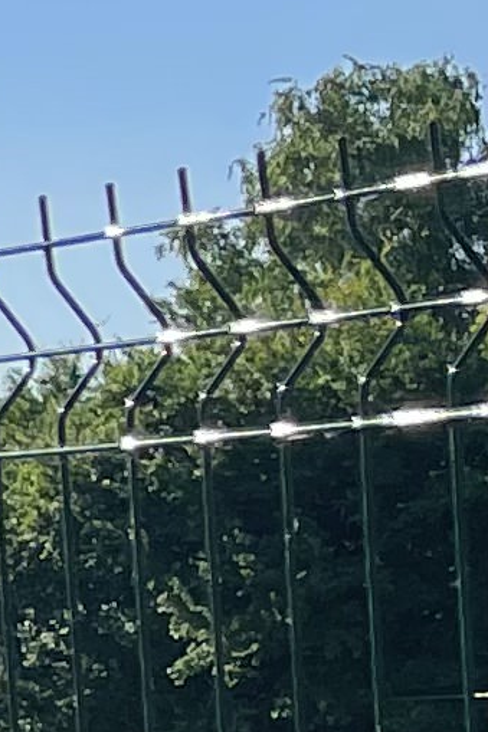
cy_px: 321
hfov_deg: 4.8
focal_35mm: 206
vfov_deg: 10.0
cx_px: -2413
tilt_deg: +4.2
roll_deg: +0.7
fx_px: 4191
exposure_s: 1/2660
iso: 32
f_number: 1.6
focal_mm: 5.1
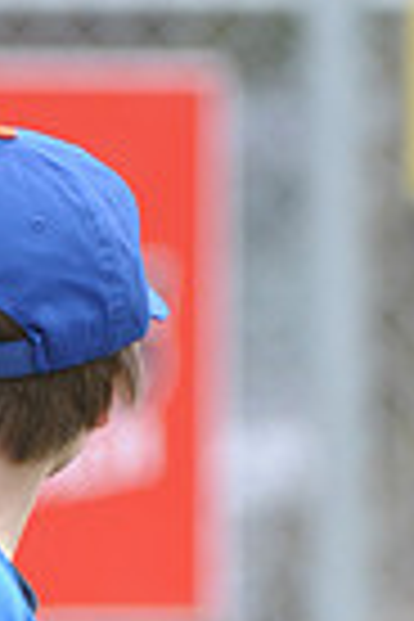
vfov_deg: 1.2
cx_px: 25
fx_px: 29426
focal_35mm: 1706
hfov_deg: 0.8
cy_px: 900
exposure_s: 1/800
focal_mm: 270
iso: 400
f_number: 4
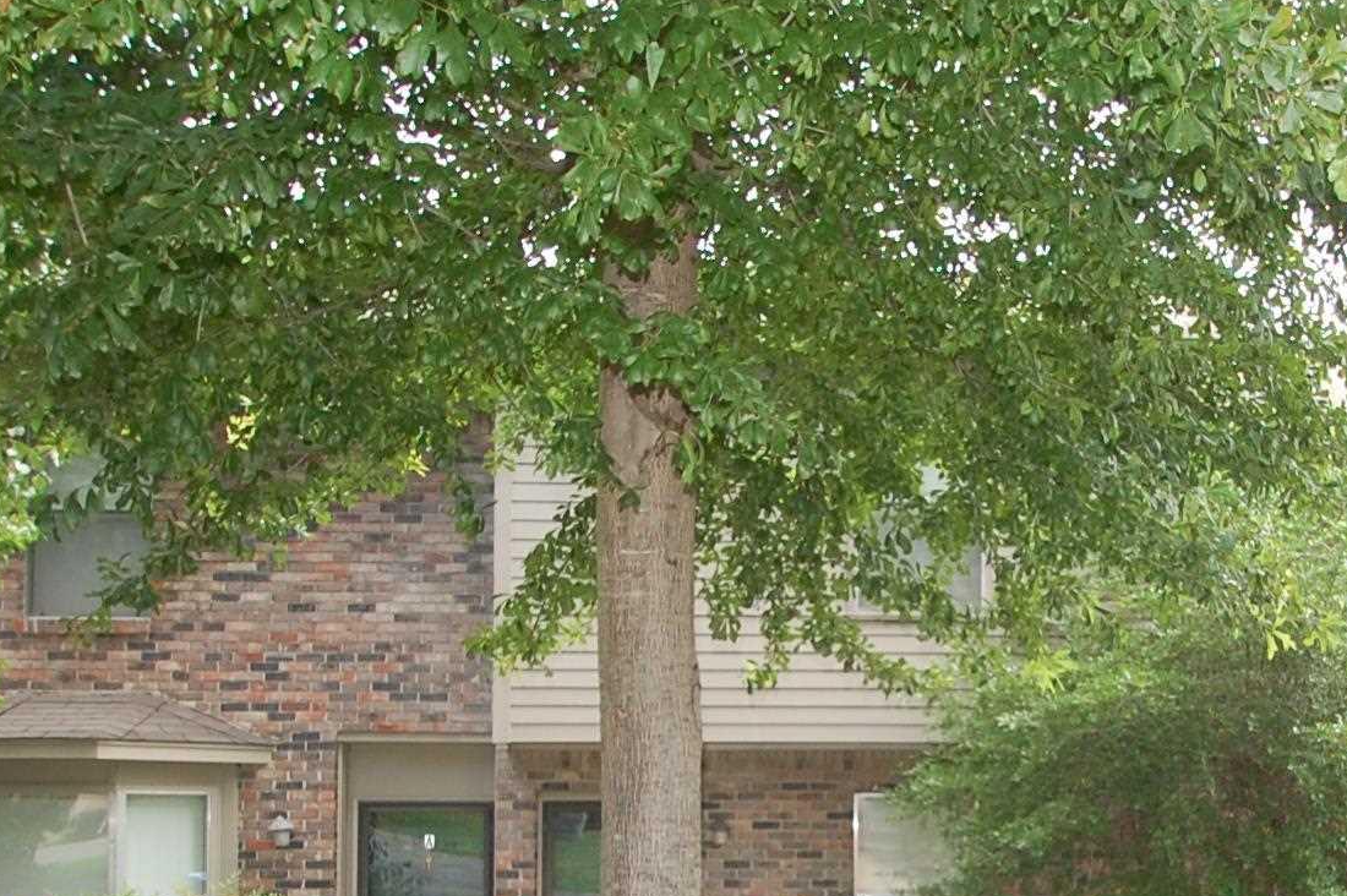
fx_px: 1533
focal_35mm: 41
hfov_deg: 46.1
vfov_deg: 31.3
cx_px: 974
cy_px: 786
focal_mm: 10
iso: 400
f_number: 6.3
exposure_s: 1/160
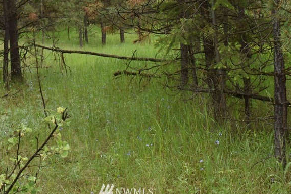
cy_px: -77
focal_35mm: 106
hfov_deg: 19.3
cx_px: 128
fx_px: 857
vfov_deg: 12.4
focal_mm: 24
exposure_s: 1/160
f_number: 5.6
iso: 100
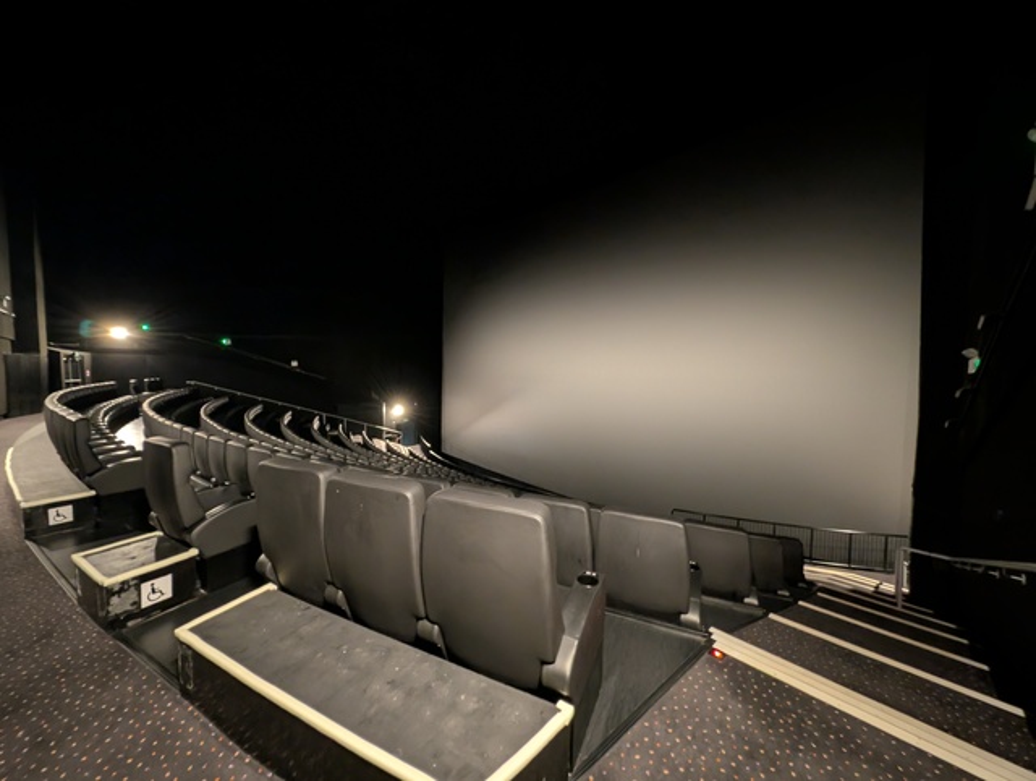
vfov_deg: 94.6
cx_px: 518
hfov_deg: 110.5
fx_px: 360
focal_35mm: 12
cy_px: 390
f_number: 1.95
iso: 1520
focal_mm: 2.23
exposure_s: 1/10
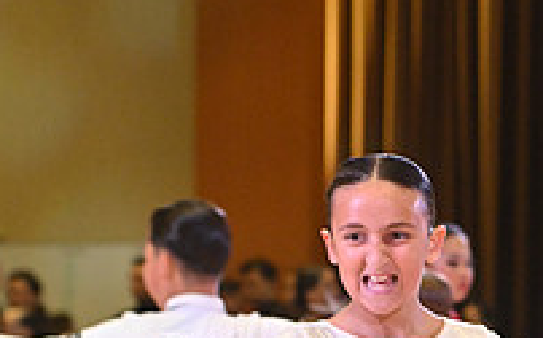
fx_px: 4422
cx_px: 469
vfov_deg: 4.3
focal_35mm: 299
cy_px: 703
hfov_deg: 7.0
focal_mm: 102
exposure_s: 1/400
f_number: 5.6
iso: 4000
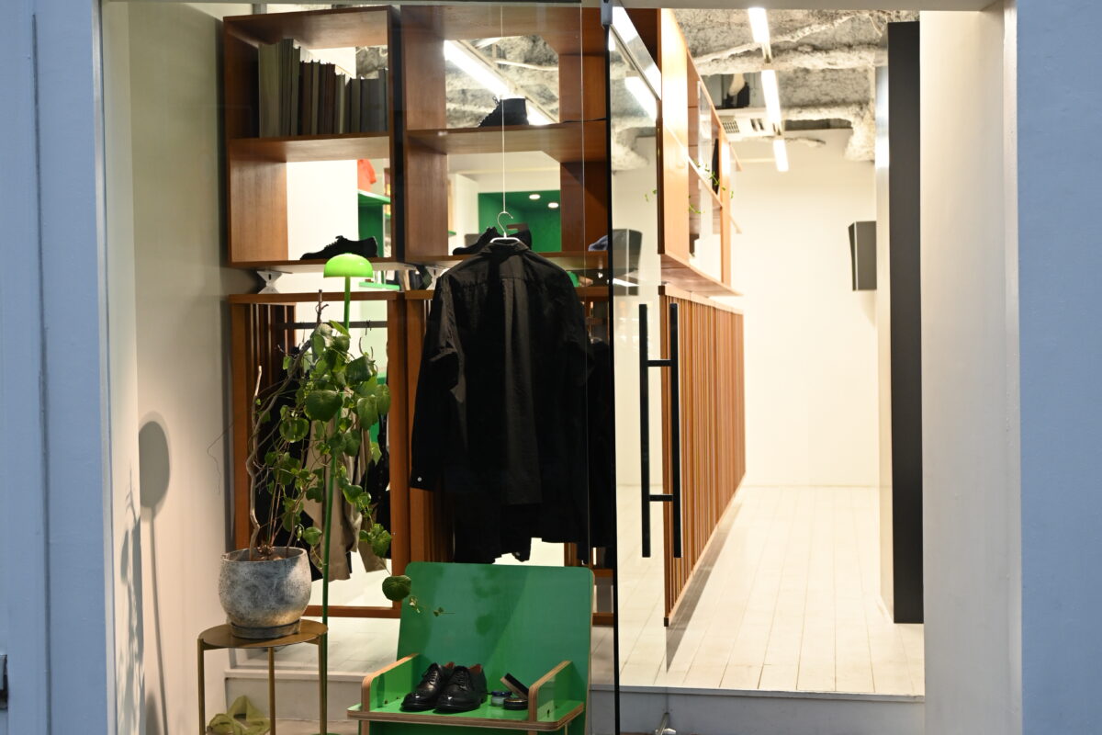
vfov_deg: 46.4
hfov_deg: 65.5
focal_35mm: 28
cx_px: 551
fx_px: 857
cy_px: 368
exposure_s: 1/125
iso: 640
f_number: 2.8
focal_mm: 28
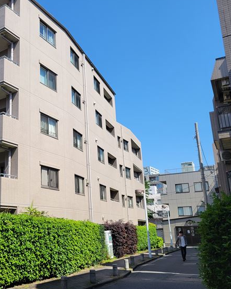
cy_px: 150
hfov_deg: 38.7
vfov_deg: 49.1
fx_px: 316
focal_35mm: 37
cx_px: 49
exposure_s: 1/1920
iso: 40
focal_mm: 5.4
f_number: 1.8
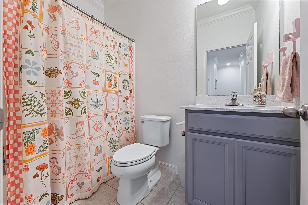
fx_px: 120
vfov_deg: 81.3
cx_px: 154
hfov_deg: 104.2
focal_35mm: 14
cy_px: 102
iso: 100
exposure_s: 1/1.25
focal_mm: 14
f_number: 8
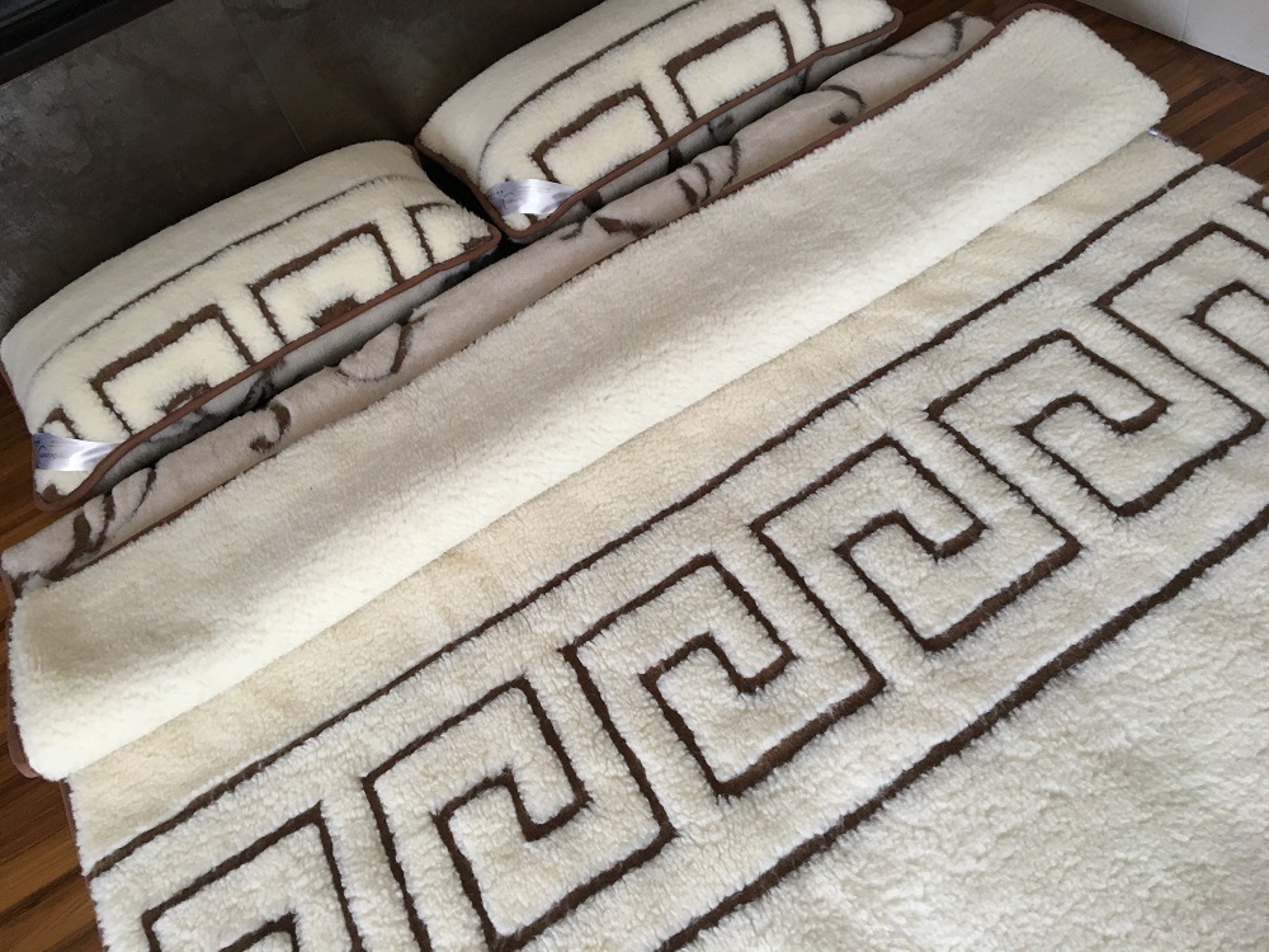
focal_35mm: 29
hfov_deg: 61.7
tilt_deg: -48.2
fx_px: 1063
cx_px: 634
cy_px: 476
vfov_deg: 48.2
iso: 125
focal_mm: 4.15
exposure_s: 1/33
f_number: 2.2
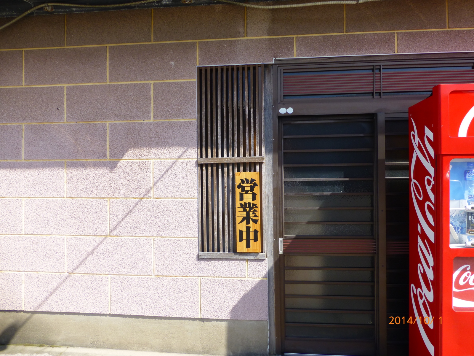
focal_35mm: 24
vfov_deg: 56.8
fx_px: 329
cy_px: 178
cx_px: 237
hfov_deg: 71.6
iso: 100
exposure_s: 1/400
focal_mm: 4.3
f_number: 4
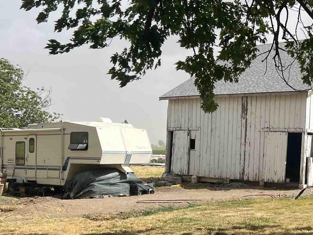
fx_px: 533
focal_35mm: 59
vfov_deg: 24.8
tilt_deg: +1.2
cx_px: 333
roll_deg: -2.1
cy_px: 143
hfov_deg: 29.8
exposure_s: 1/4630
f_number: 1.5
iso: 50
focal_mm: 5.7
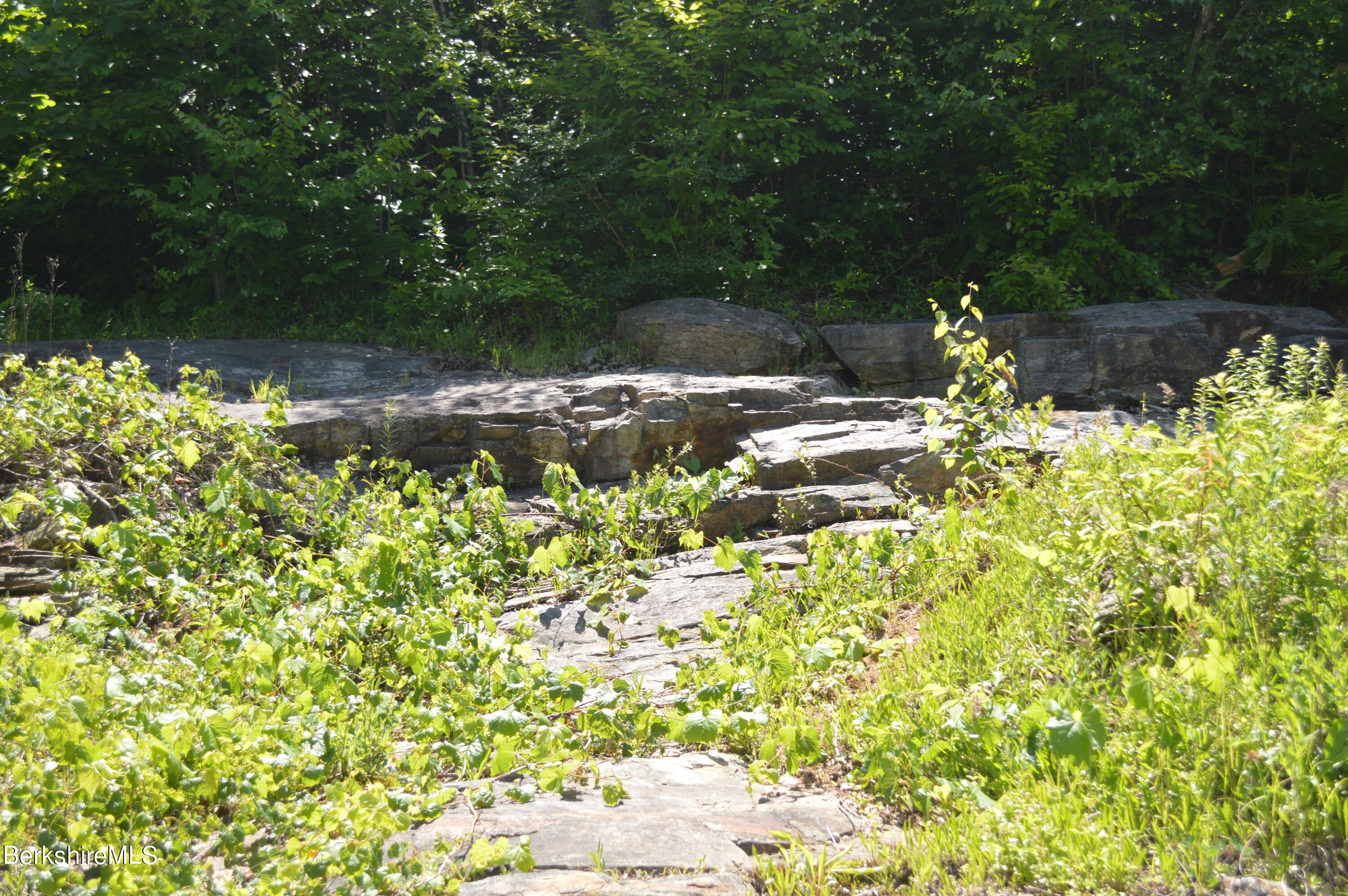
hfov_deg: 41.1
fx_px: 1796
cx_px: 674
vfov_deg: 28.0
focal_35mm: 48
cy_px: 448
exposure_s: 1/160
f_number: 4.8
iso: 100
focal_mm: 32
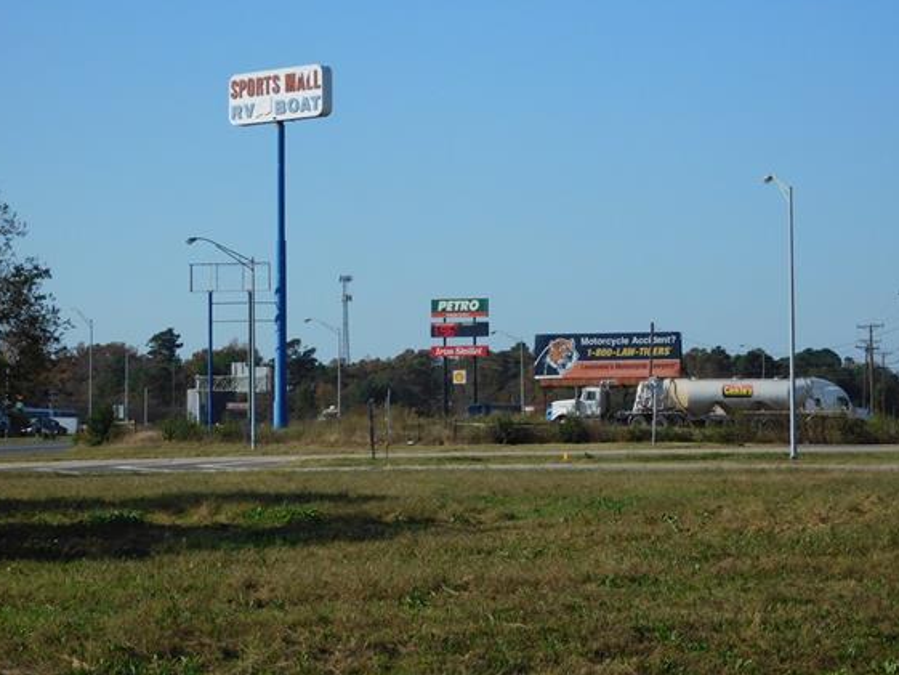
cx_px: 470
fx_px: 2935
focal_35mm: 113
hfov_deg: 17.4
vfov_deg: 13.1
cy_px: 292
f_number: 4.6
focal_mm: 17.6
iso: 125
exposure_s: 1/1250
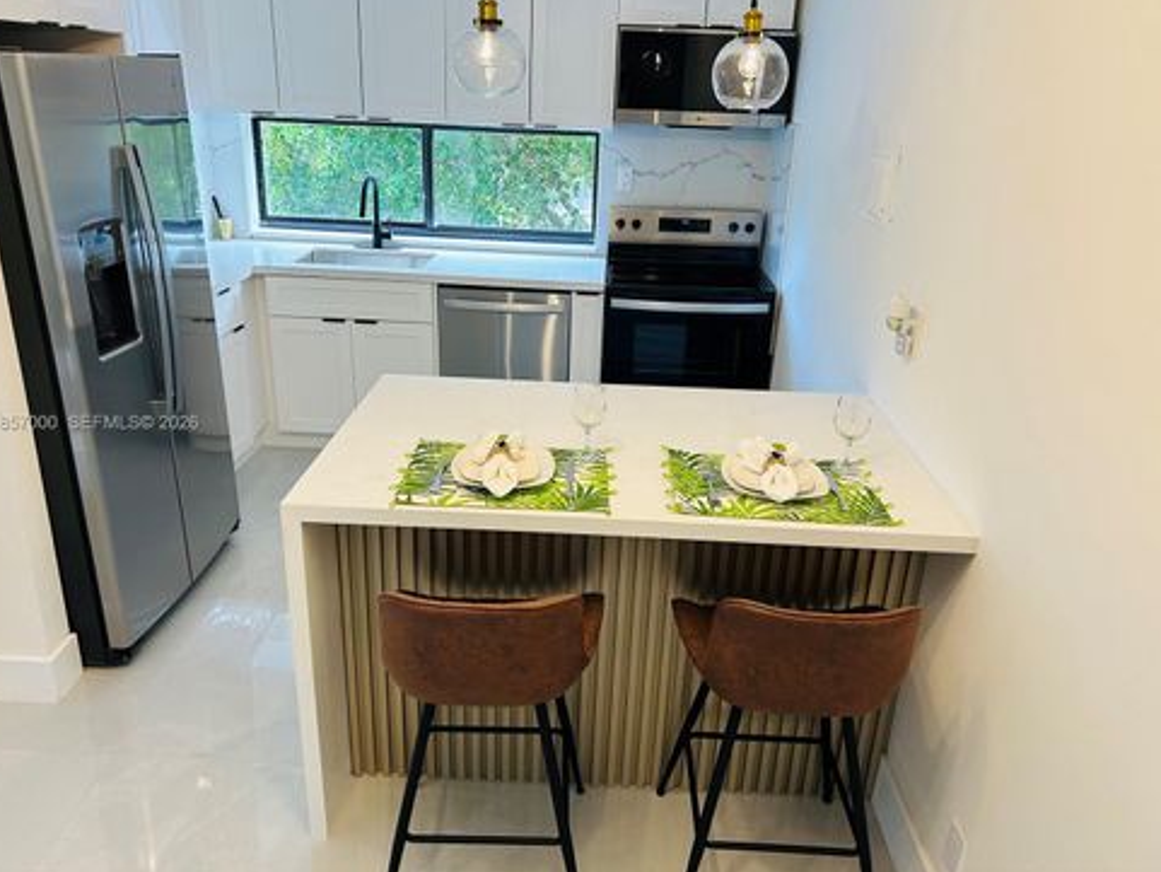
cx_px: 567
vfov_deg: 51.4
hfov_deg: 65.3
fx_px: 906
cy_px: 424
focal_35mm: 27
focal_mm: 5.7
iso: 125
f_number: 1.5
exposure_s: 1/120
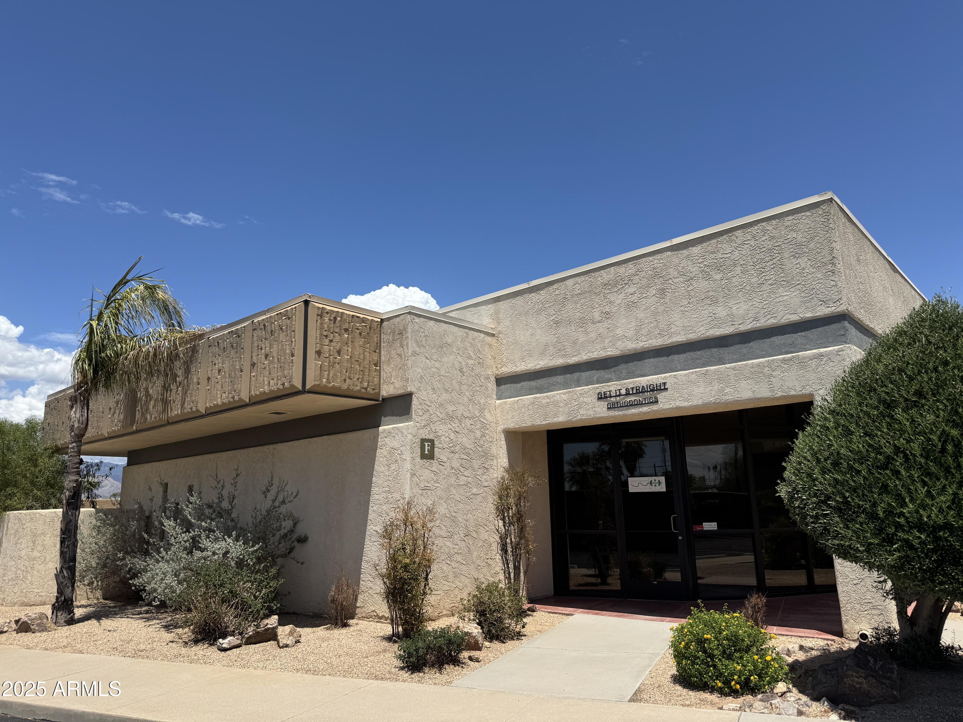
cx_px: 482
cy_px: 361
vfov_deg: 56.8
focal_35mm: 24
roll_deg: +0.9
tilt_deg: +12.0
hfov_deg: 71.6
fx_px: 668
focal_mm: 6.76
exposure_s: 1/5348
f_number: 1.78
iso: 80
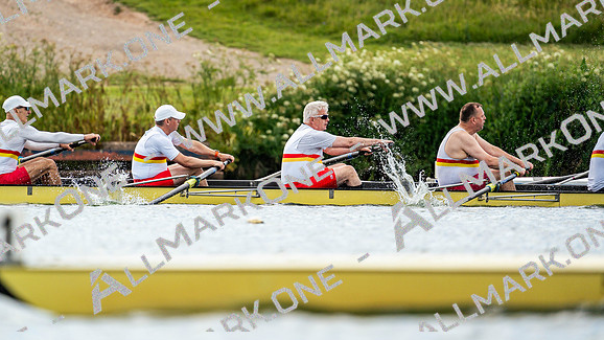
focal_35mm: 631
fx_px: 10105
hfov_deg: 3.4
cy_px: 152
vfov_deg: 1.9
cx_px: 302
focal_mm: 600
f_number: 6.3
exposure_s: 1/2000
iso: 640
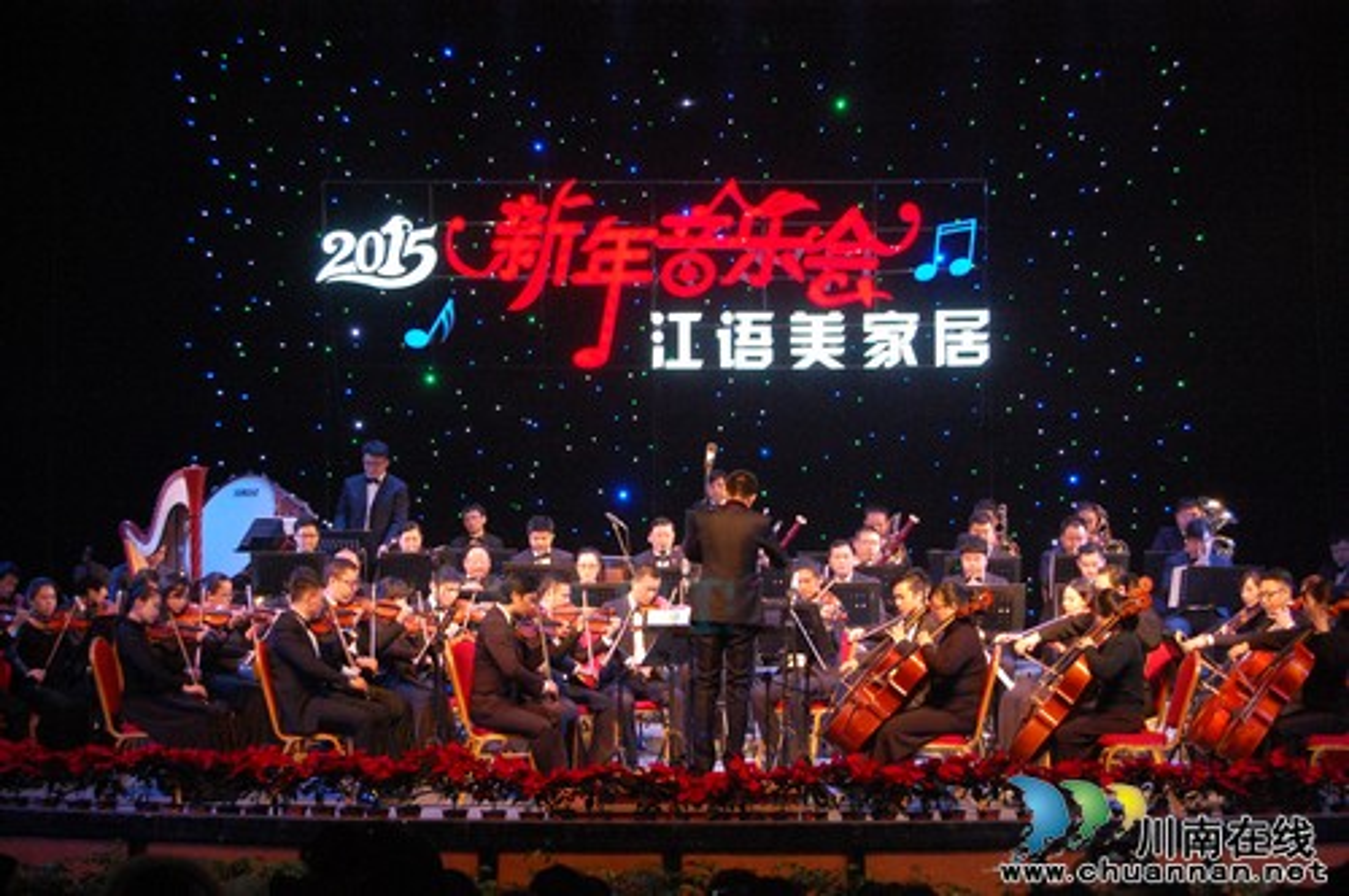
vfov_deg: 18.9
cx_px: 674
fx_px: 2694
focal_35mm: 72
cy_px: 448
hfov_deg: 28.1
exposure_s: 1/80
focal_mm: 48
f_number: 5.6
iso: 1600
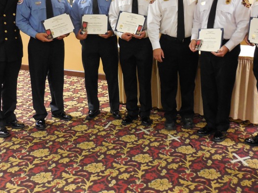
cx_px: 142
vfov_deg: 31.0
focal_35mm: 46
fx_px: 343
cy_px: 48
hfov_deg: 41.2
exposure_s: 1/8
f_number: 3.2
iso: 500
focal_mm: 5.3
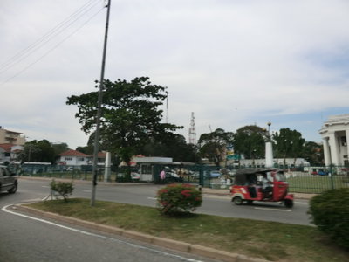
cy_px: 131
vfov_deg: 56.8
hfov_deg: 71.6
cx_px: 174
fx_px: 242
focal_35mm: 24
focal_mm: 4.3
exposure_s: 1/250
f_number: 7.5
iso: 80
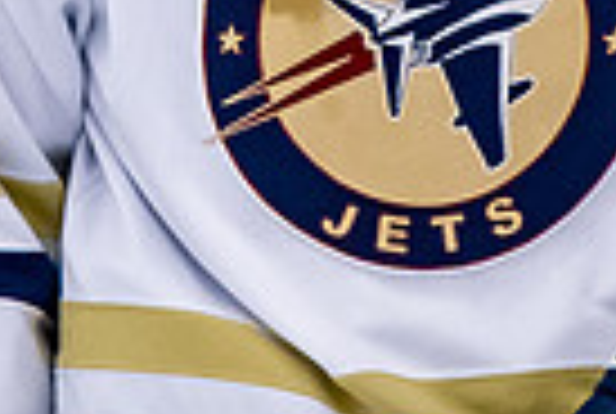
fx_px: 33336
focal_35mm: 1944
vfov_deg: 0.7
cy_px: -457
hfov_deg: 1.1
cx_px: 237
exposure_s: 1/800
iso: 2000
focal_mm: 200
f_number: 3.2
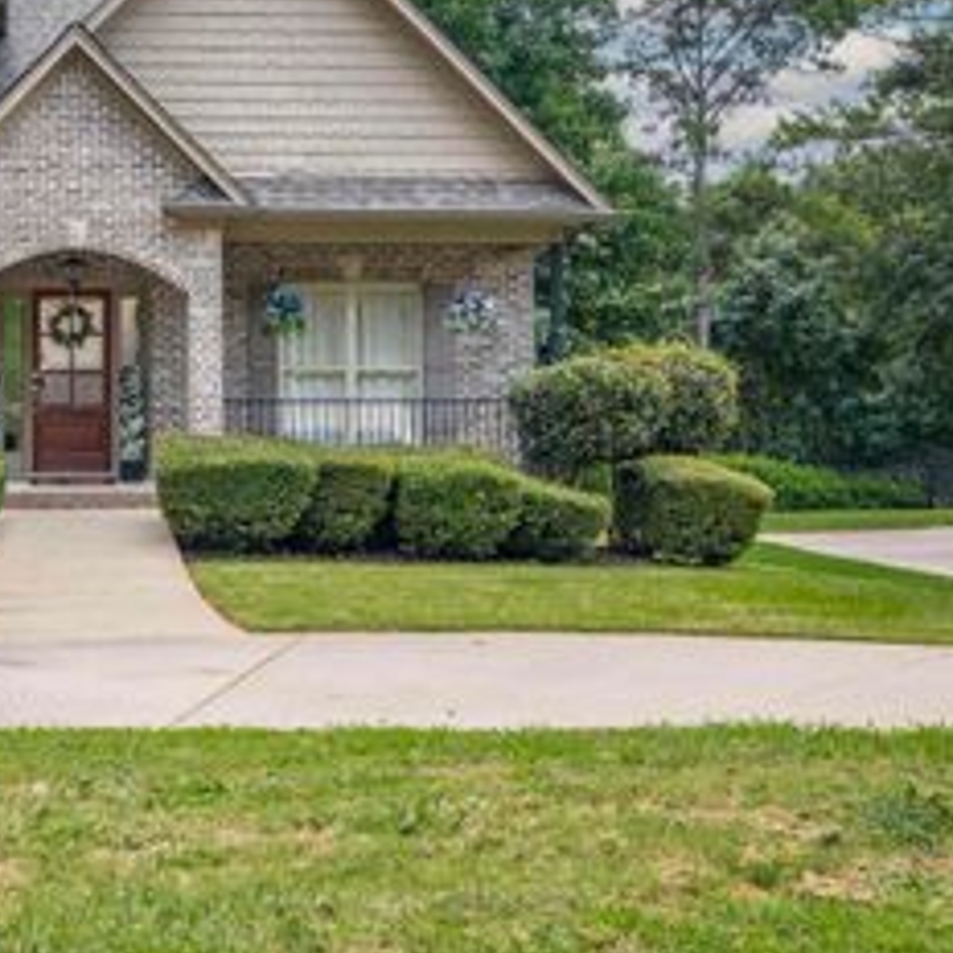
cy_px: 294
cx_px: 45
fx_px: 1713
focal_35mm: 55
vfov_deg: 30.8
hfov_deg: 29.4
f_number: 7.1
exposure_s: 1/200
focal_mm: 20
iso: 640
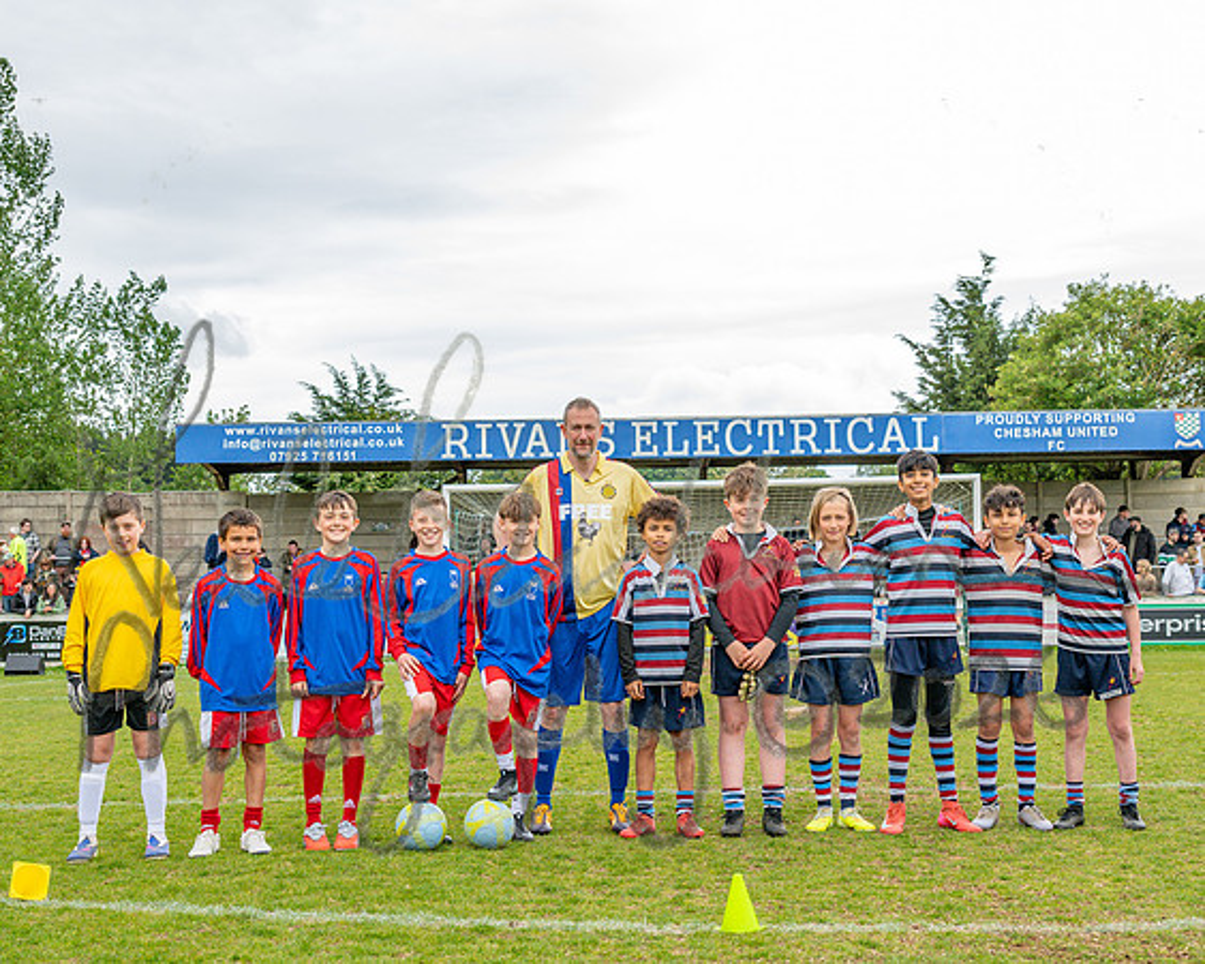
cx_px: 598
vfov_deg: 29.8
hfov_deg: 36.9
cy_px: 482
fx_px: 1808
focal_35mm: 51
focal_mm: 30.5
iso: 400
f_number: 4
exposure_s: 1/1250
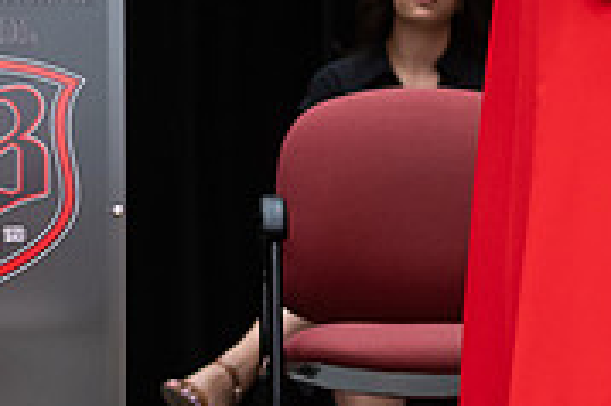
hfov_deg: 5.4
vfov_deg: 3.6
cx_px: 826
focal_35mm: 383
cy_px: 4
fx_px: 6494
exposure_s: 1/200
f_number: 2.8
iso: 1000
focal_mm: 85
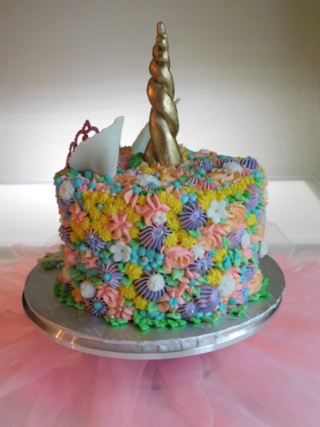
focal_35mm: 45
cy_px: 214
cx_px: 160
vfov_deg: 42.1
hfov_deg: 32.2
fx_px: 555
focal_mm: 8
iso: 400
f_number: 3.7
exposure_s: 1/15
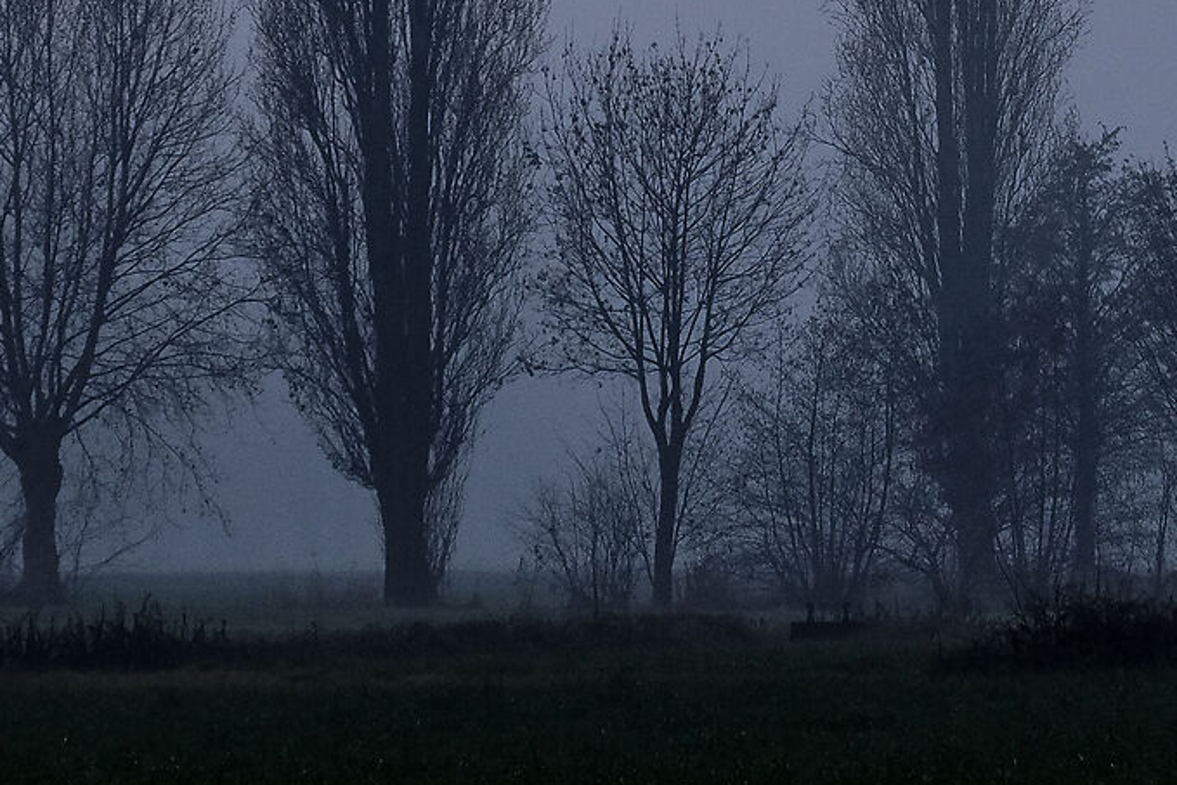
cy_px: -80
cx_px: 1094
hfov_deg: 8.0
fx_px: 8436
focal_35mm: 258
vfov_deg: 5.3
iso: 500
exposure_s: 1/160
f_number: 7.1
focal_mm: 48.4
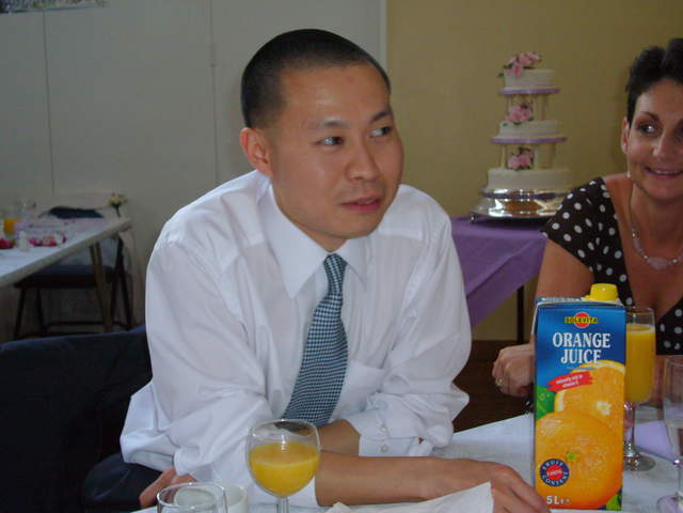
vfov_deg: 27.0
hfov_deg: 35.5
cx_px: 342
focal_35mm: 54
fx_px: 1065
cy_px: 256
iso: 200
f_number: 3.8
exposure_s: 1/8
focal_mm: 8.8
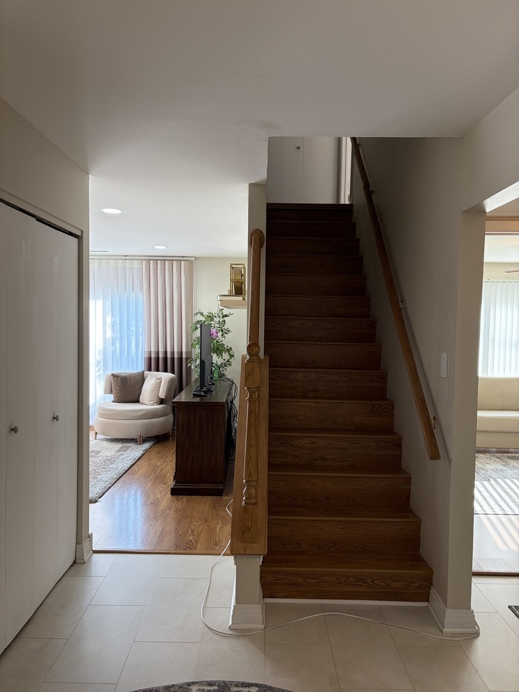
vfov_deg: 67.3
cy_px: 346
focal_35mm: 26
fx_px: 520
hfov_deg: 53.1
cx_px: 260
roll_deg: -1.4
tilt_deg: -2.5
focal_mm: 5.96
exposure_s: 1/136
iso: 125
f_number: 1.6
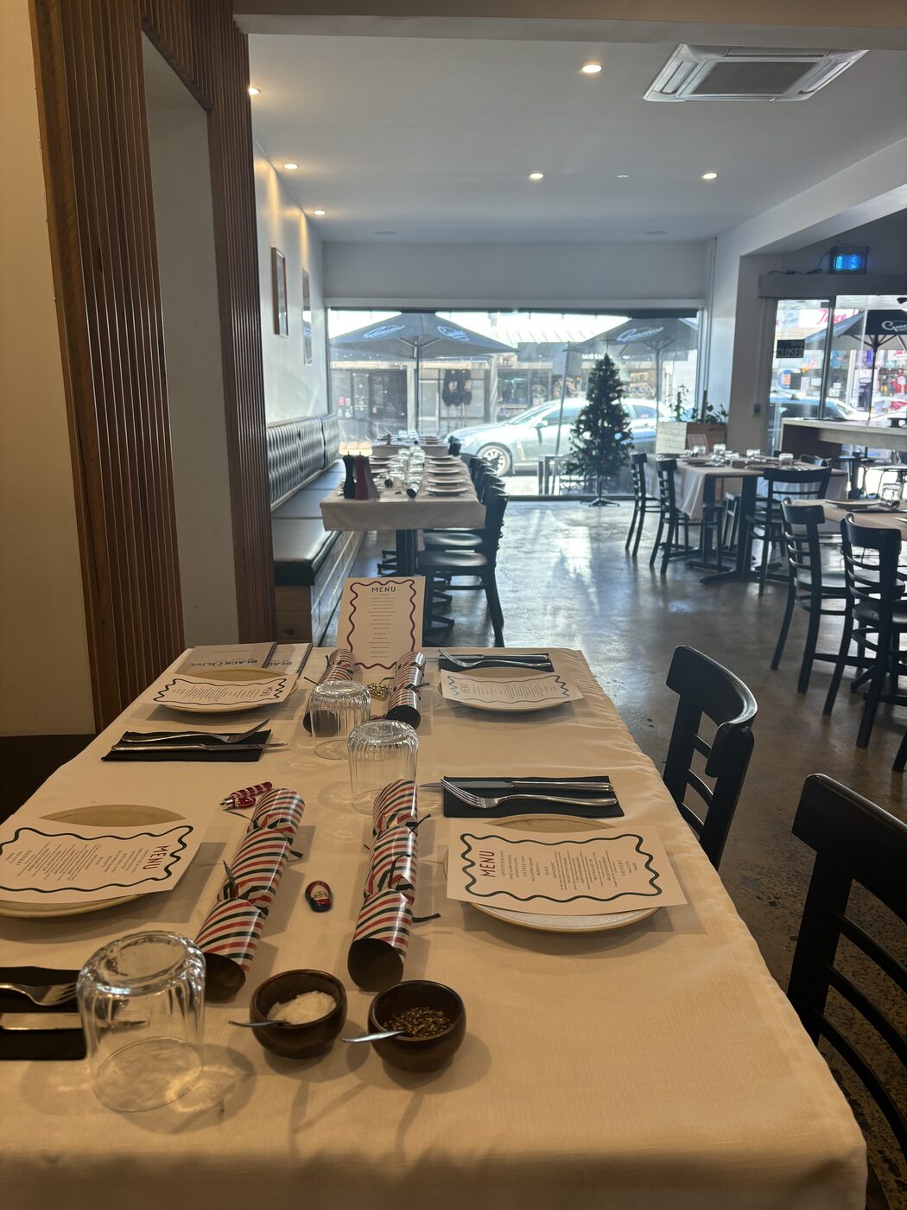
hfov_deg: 53.1
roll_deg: -0.5
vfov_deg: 67.3
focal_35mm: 26
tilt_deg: -13.0
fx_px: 908
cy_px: 605
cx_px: 454
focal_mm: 5.96
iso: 80
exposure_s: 1/100
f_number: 1.6
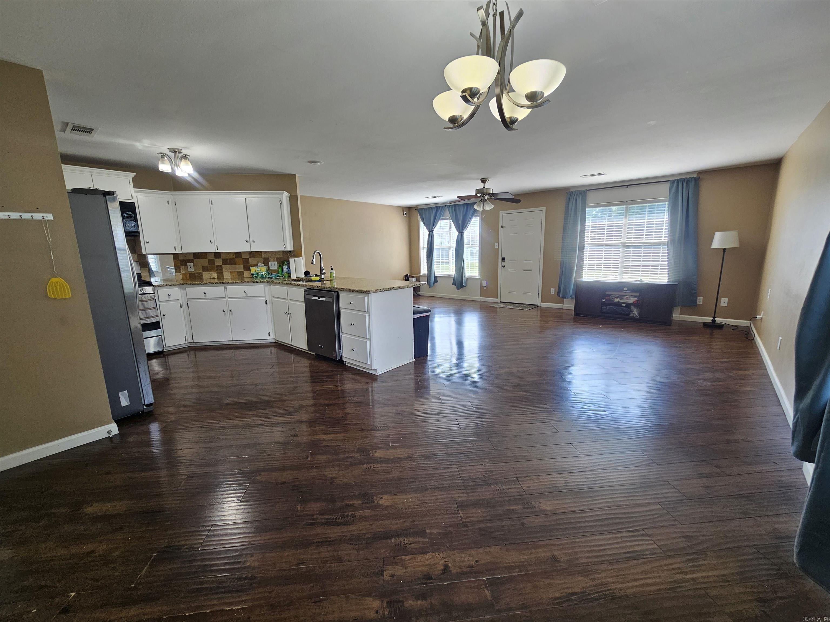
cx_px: 415
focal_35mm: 13
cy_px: 311
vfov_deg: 89.9
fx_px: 312
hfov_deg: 106.2
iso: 64
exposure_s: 1/60
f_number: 2.2
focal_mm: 2.2
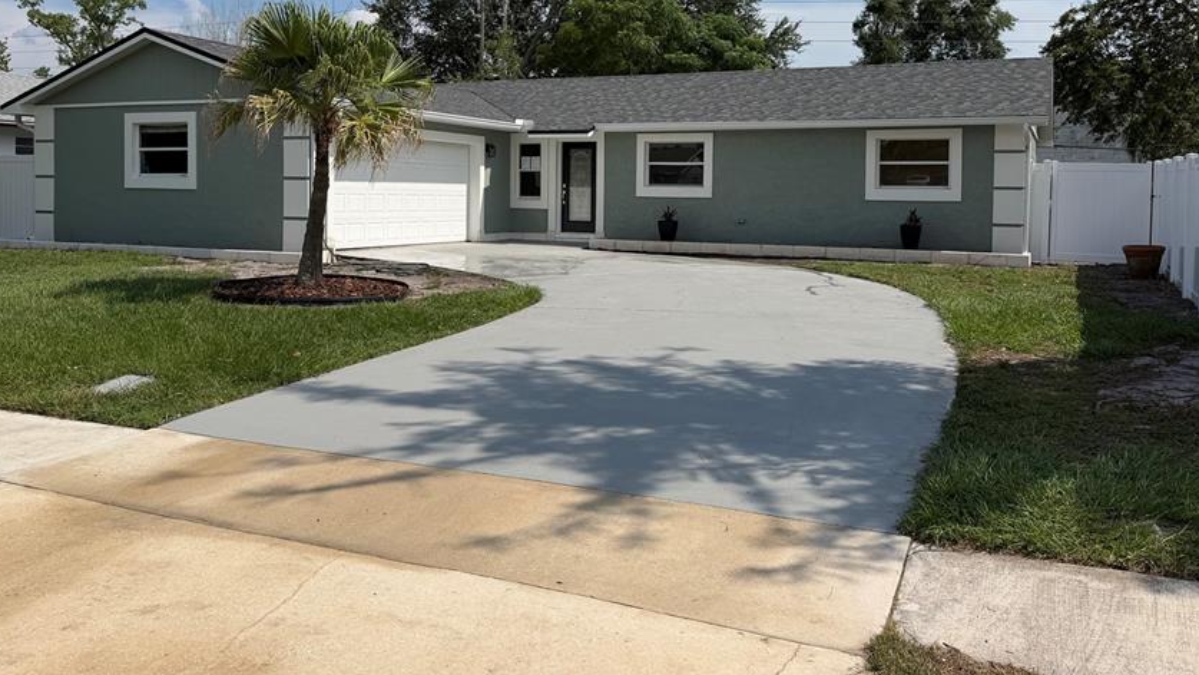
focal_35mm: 32
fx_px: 1017
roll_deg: -0.8
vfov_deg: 36.2
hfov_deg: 61.0
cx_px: 574
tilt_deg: -1.0
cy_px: 205
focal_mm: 6.76
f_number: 1.78
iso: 80
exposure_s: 1/8130
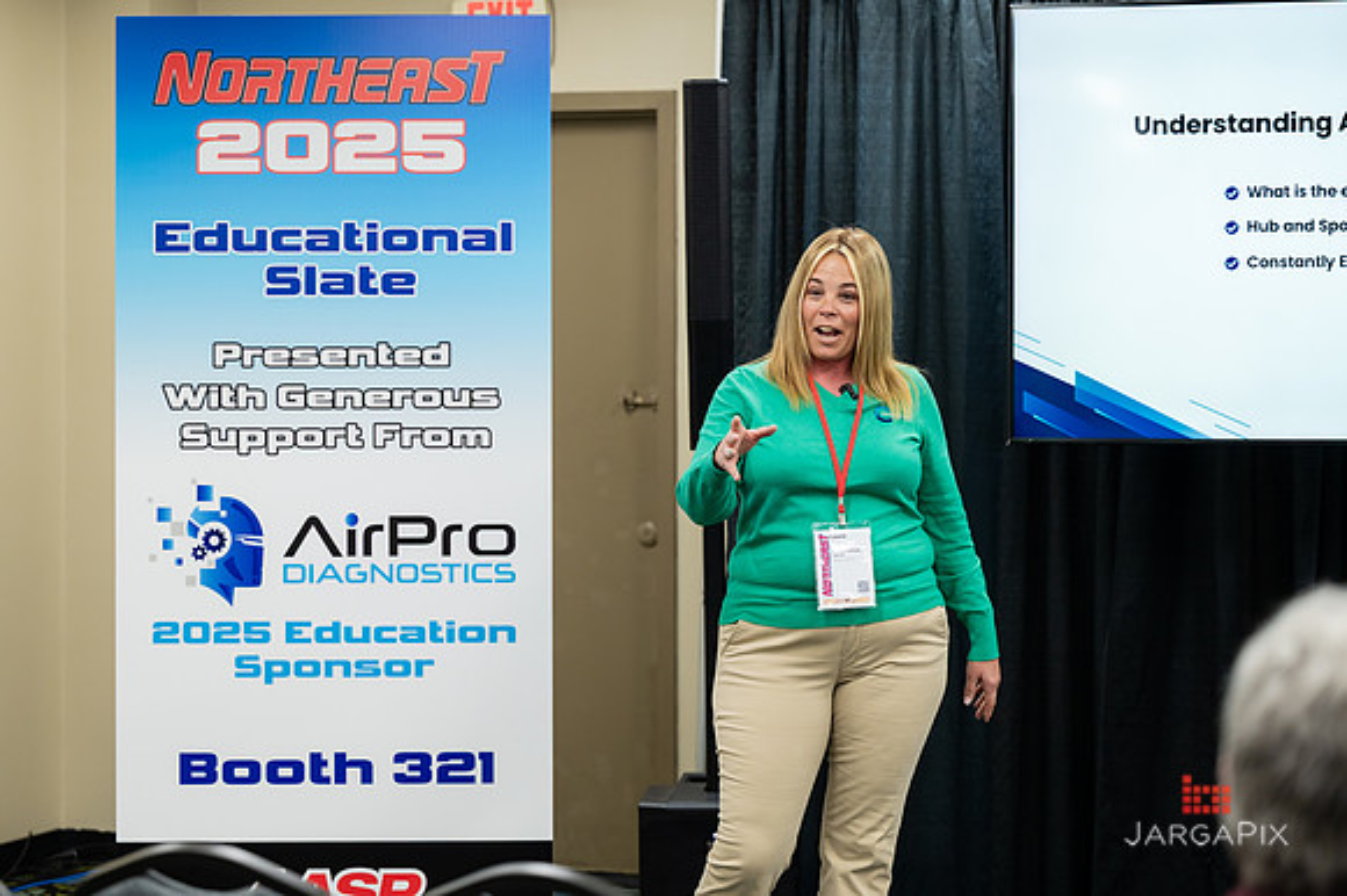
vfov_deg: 14.1
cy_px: 425
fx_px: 3630
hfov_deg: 21.0
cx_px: 638
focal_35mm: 97
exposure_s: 1/200
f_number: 3.2
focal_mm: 92
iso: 1000
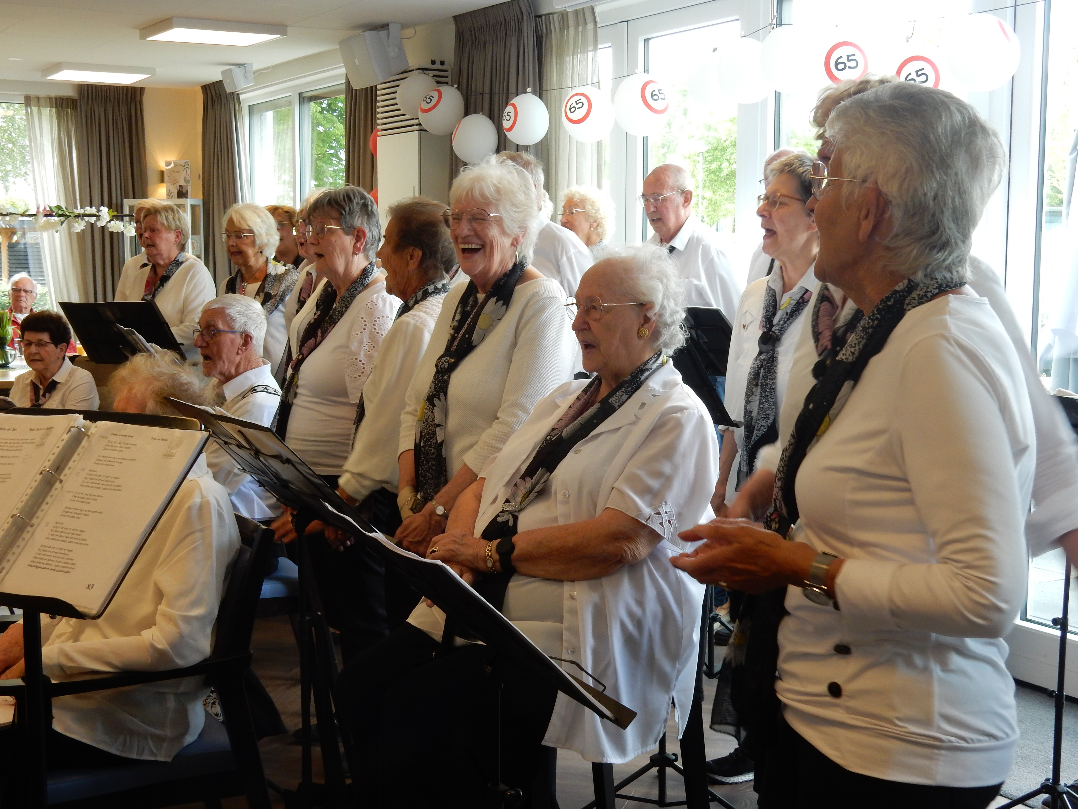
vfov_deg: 28.6
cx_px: 539
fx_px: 1588
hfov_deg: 37.5
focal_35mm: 51
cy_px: 404
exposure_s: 1/30
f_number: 4.5
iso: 250
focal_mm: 9
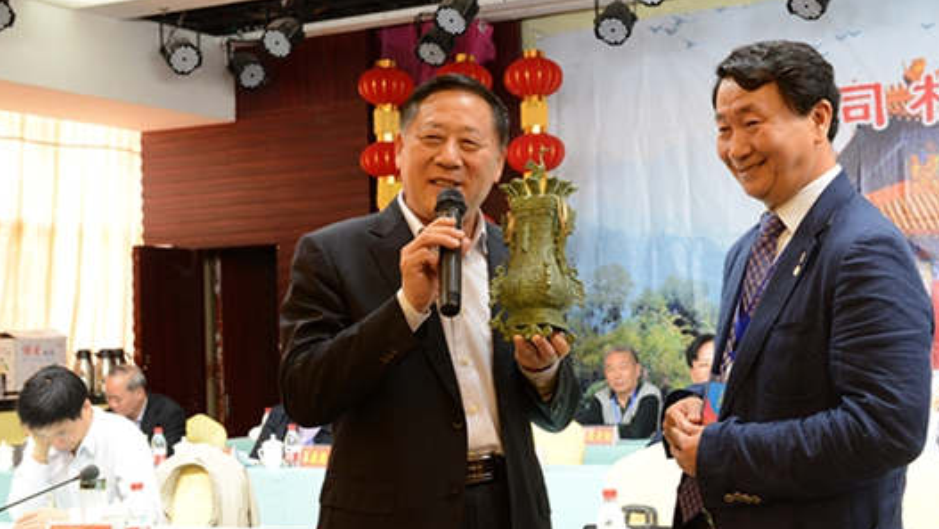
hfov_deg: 33.8
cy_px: 265
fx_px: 1544
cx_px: 529
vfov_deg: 19.4
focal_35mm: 62
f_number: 8
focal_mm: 52
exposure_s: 1/50
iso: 2200
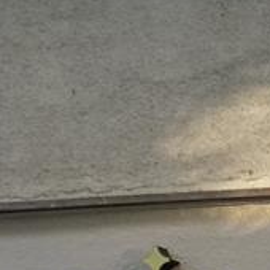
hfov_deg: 6.6
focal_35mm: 258
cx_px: 559
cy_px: 619
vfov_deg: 6.5
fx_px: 2277
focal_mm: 43
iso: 2500
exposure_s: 1/160
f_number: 4.5
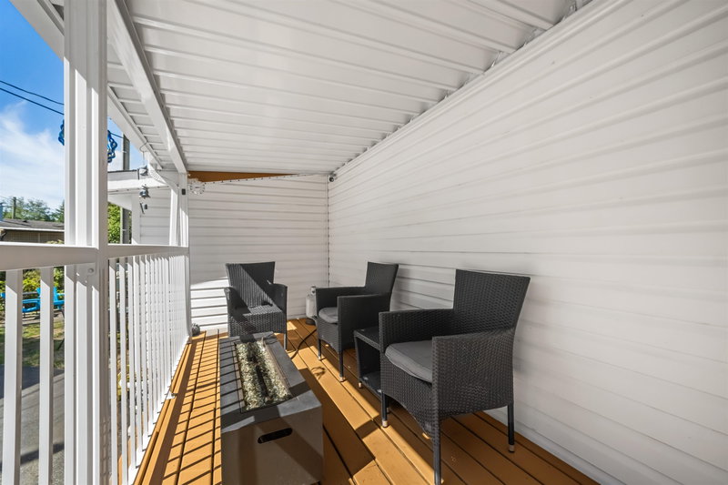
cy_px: 242
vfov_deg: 83.2
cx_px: 364
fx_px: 273
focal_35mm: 14
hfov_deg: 106.3
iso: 250
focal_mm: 9
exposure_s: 1/200
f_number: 9
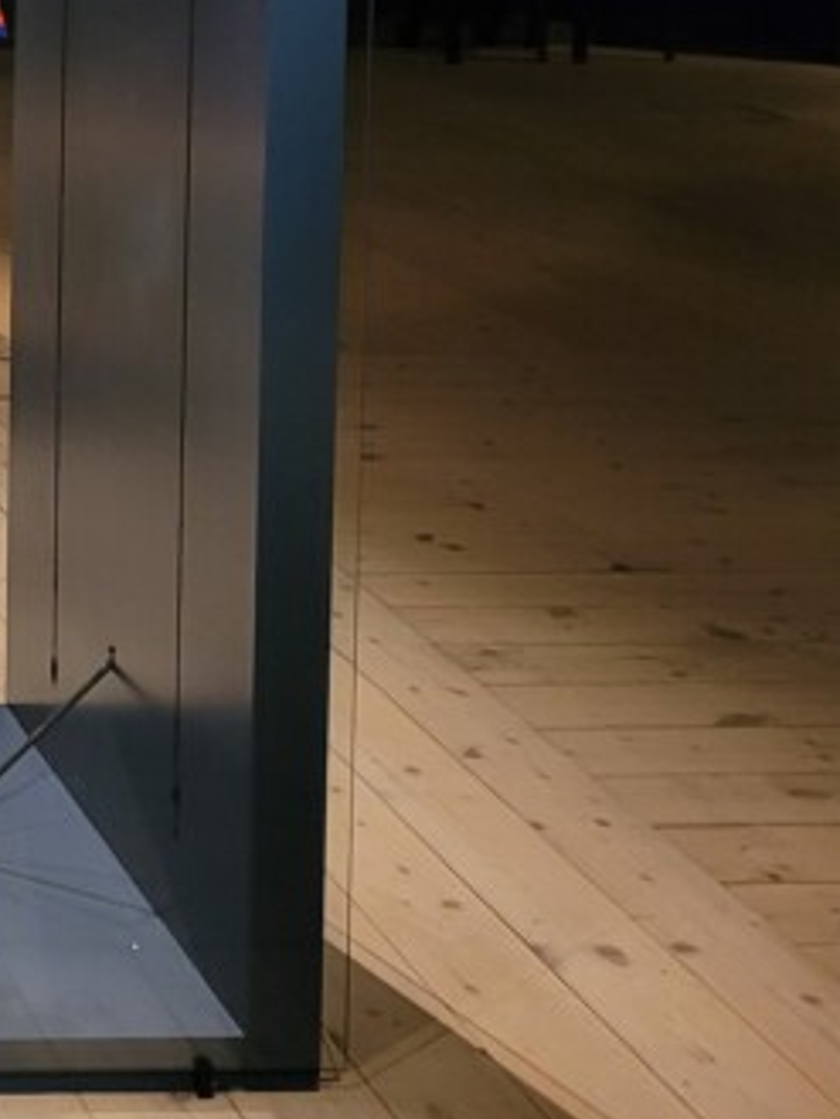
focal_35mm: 81
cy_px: -71
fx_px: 2619
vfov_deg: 22.9
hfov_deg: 15.3
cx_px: -755
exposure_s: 1/50
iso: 320
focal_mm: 5.4
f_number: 1.8
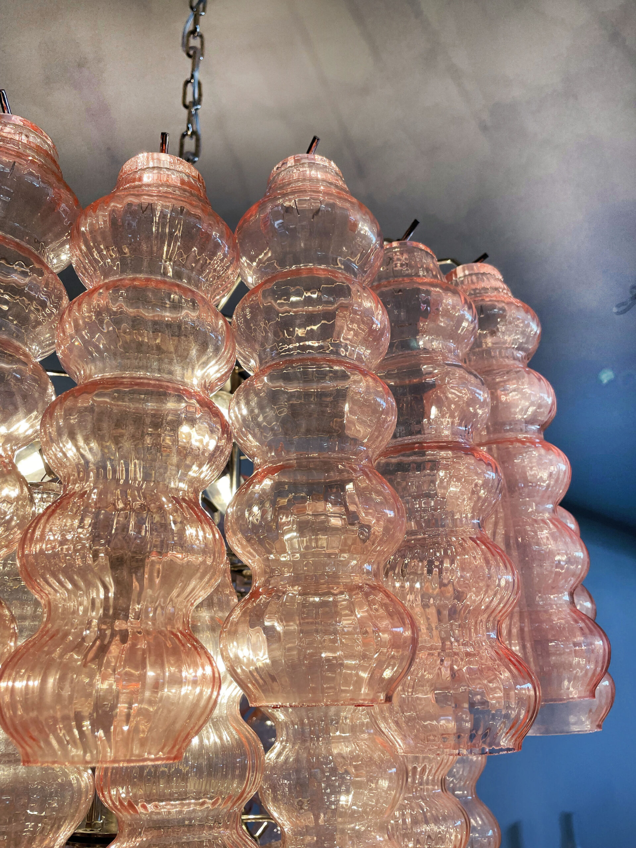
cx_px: 318
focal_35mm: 26
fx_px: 637
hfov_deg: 53.1
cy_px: 424
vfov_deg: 67.3
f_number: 1.6
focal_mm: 4.2
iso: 50
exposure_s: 1/100
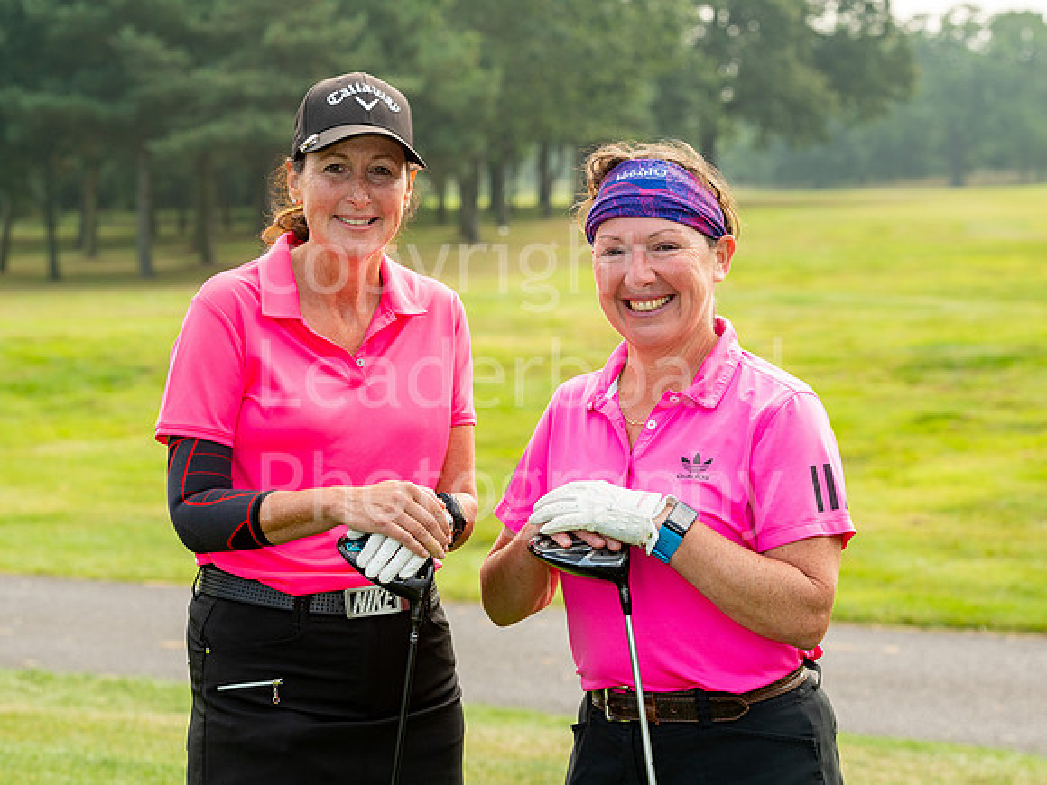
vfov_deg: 11.3
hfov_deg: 15.0
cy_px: 375
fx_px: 3967
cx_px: 513
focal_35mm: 131
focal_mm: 116
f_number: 8
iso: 200
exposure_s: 1/200
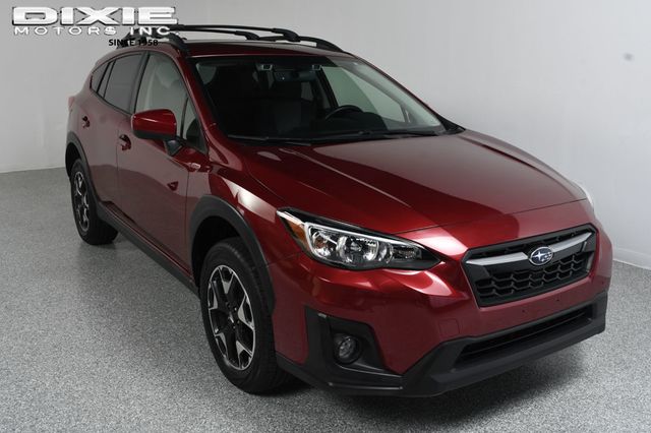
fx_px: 614
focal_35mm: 34
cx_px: 326
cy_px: 216
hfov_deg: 55.8
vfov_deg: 38.8
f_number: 10
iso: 100
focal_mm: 23
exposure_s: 1/160
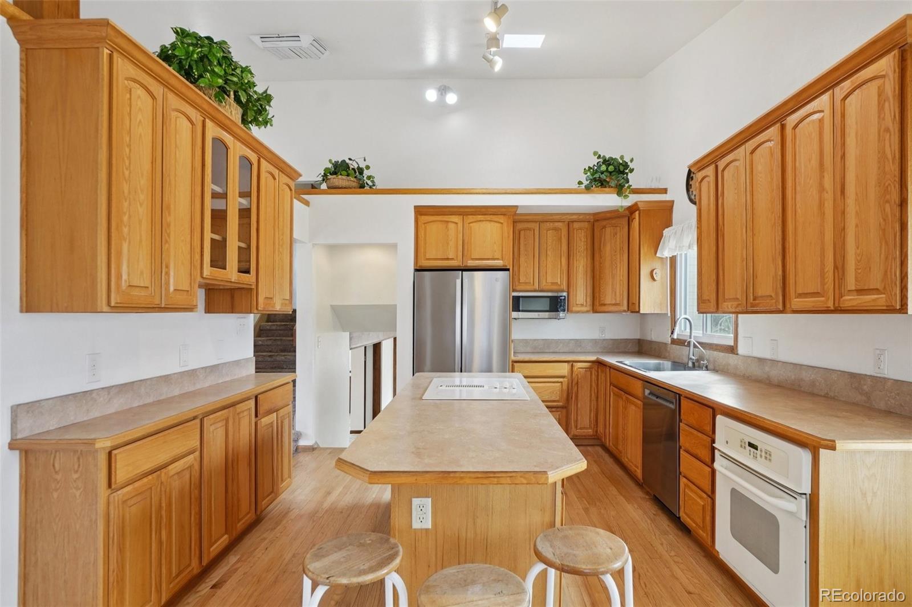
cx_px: 456
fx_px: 456
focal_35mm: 18
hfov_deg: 90.0
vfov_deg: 67.4
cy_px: 304
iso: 400
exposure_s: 1/20
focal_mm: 12
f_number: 8
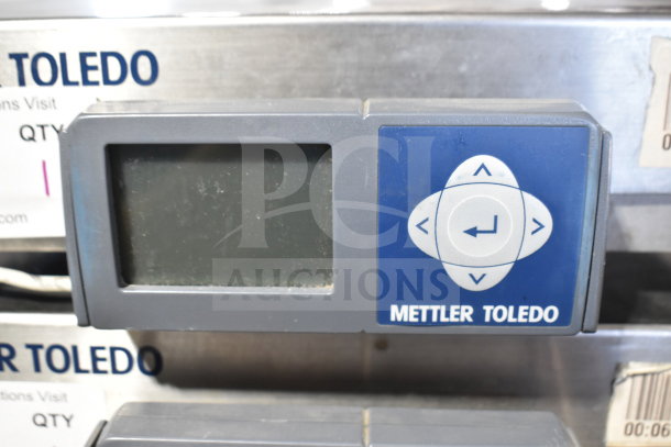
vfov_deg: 30.9
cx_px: 336
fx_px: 811
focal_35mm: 44
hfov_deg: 45.0
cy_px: 224
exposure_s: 1/50
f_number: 4.2
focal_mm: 29
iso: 1250
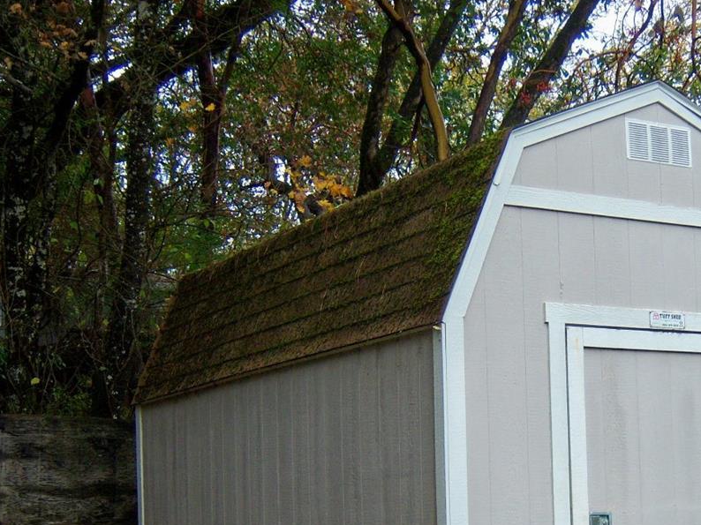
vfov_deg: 21.1
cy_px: 482
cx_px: 535
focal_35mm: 68
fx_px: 1377
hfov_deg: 28.1
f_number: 2.8
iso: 80
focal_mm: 7.5
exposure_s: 1/100
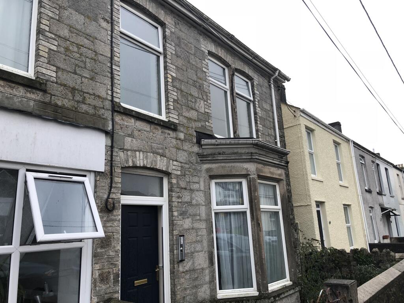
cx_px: 202
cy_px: 152
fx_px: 327
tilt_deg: +14.8
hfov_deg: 63.4
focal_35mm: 28
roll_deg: +3.9
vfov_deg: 49.7
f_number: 1.8
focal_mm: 4
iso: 40
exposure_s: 1/100
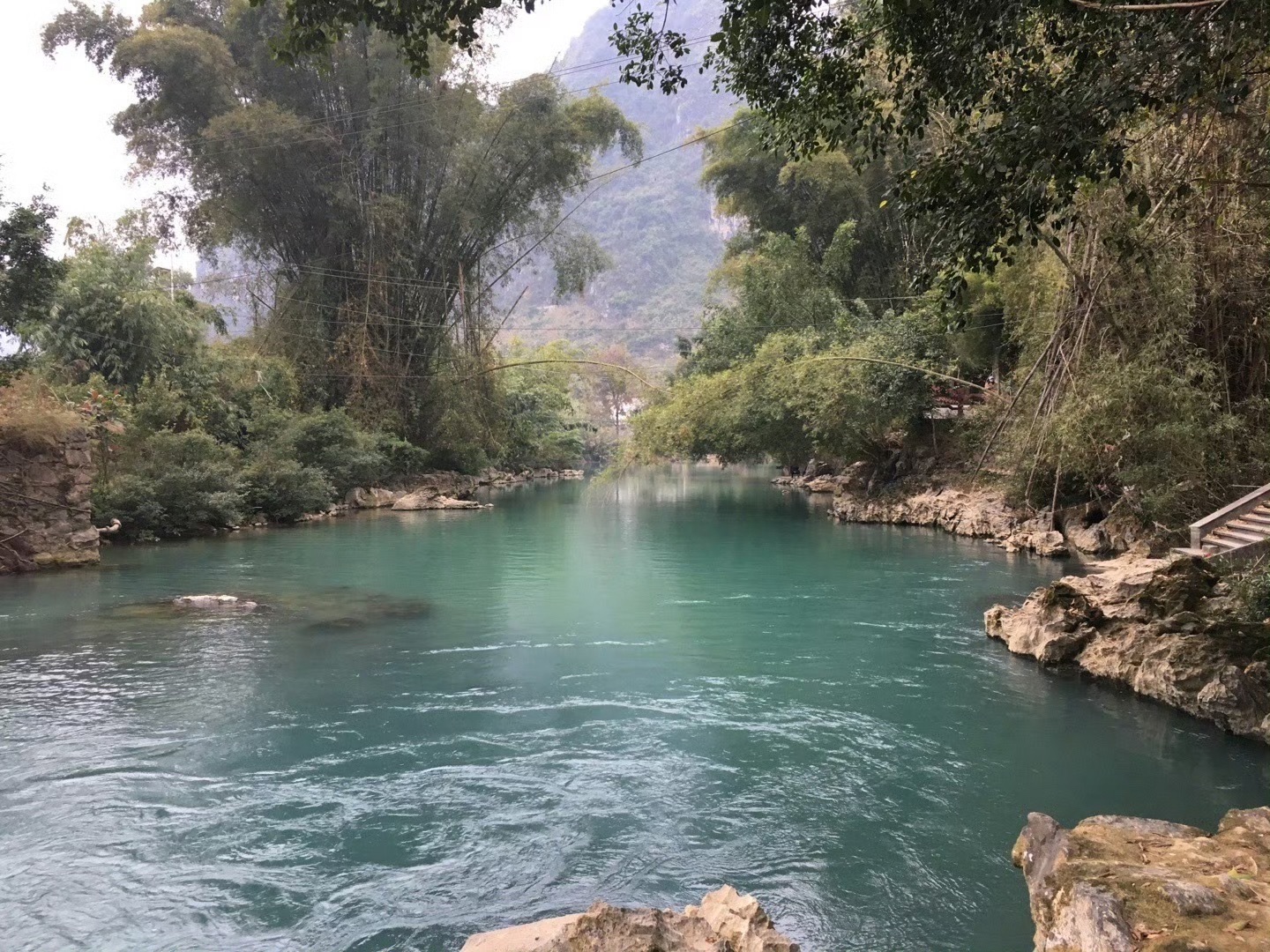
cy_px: 476
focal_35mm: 29
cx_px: 635
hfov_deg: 61.7
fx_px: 1064
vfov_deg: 48.2
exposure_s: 1/33
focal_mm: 4.15
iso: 40
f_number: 2.2
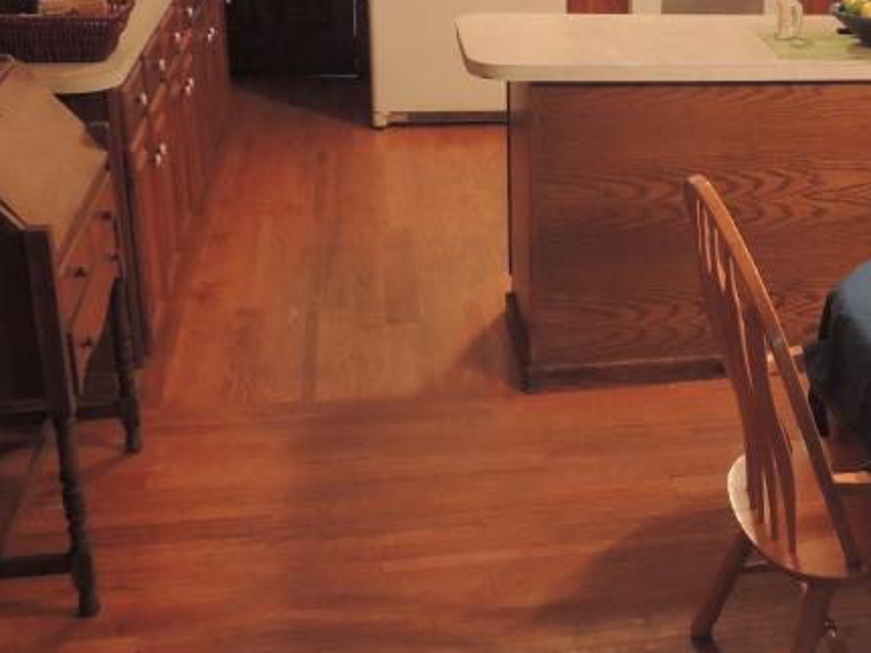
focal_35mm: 57
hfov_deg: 31.3
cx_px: 871
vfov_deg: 25.6
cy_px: 249
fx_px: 1434
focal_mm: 4.3
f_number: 3
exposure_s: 1/13
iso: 400
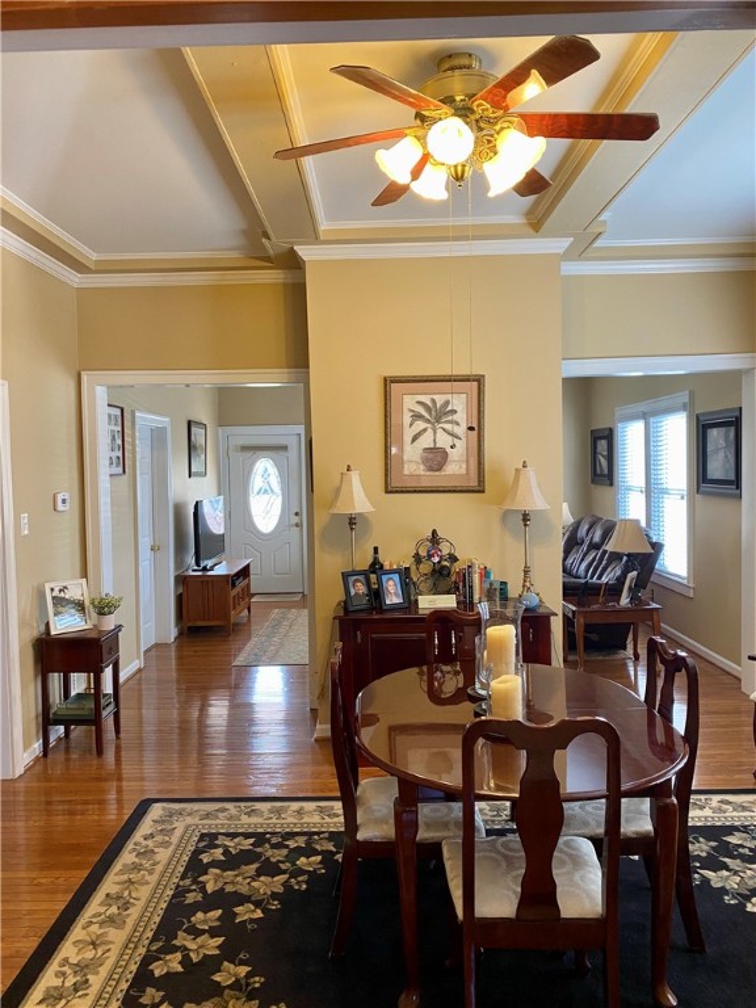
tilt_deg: -1.6
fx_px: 757
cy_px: 504
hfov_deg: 53.1
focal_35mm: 26
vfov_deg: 67.3
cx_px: 378
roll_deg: +0.8
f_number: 1.8
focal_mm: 4.25
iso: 125
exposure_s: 1/60
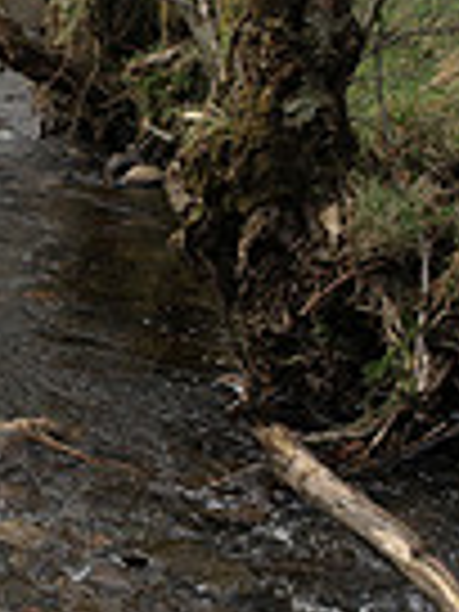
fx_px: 1874
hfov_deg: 13.6
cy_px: 302
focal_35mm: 106
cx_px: -83
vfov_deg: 18.5
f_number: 6.3
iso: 100
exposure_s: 1/160
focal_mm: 16
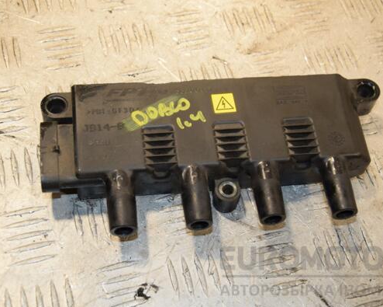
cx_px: 205
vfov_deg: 23.5
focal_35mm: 65
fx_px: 737
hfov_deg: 29.1
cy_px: 155
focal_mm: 38
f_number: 7.1
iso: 800
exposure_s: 1/200
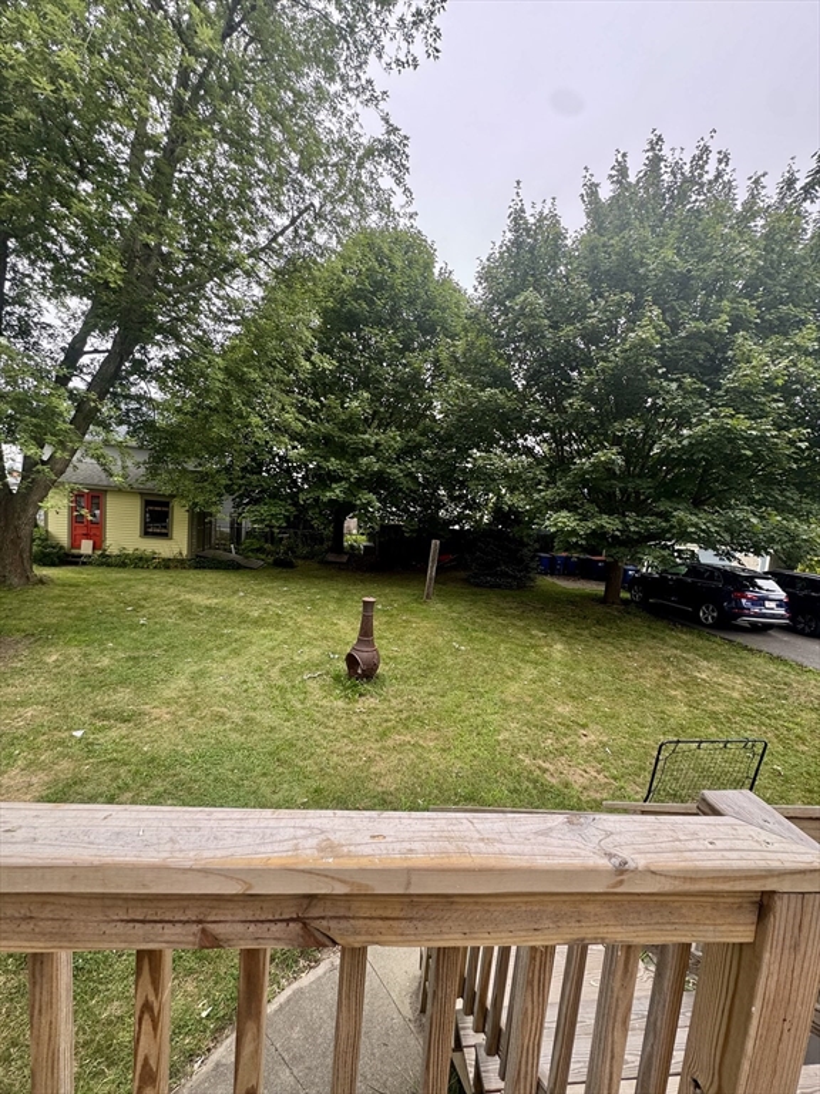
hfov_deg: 85.7
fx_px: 442
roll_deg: -3.4
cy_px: 547
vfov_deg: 102.1
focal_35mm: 14
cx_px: 410
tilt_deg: -5.8
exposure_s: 1/202
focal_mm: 2.22
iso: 40
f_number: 2.2
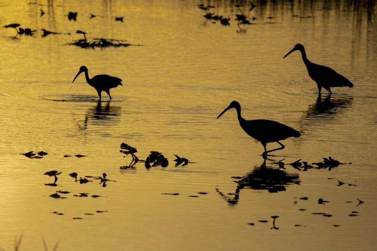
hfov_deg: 3.4
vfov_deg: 2.3
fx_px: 6282
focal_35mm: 600
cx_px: 188
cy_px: 126
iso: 800
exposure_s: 1/3200
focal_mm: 400
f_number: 6.3
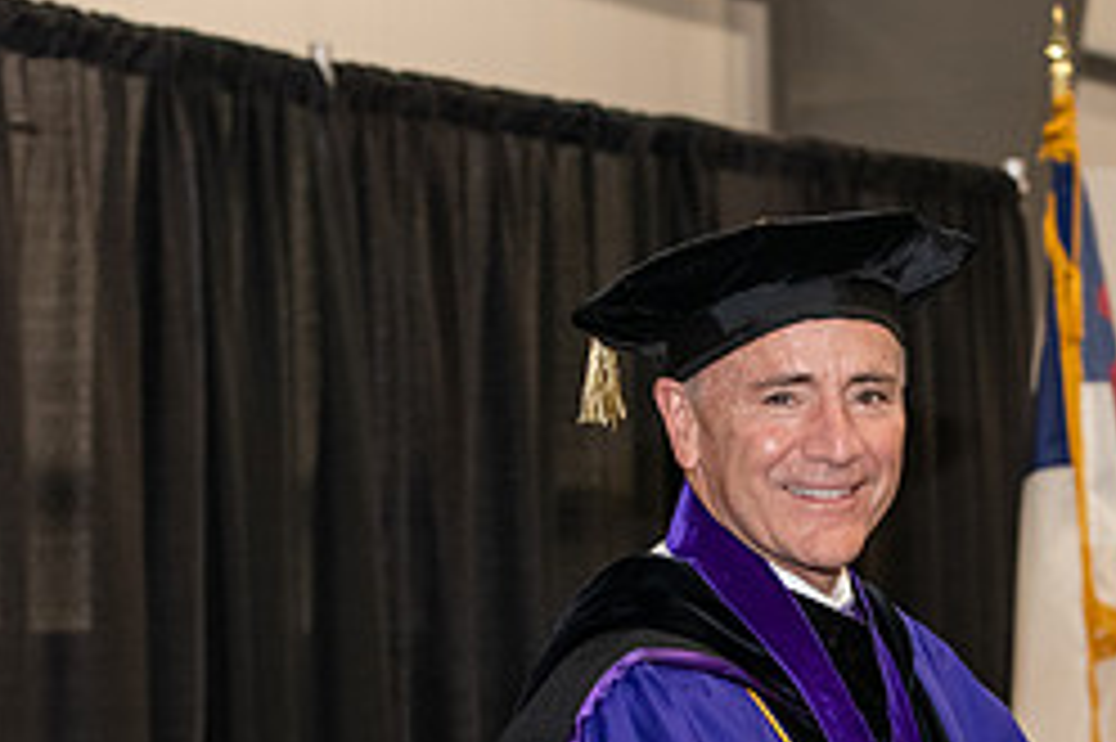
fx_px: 5080
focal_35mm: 164
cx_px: 945
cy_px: 713
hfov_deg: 12.5
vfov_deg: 8.3
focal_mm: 70
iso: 2500
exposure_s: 1/200
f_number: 5
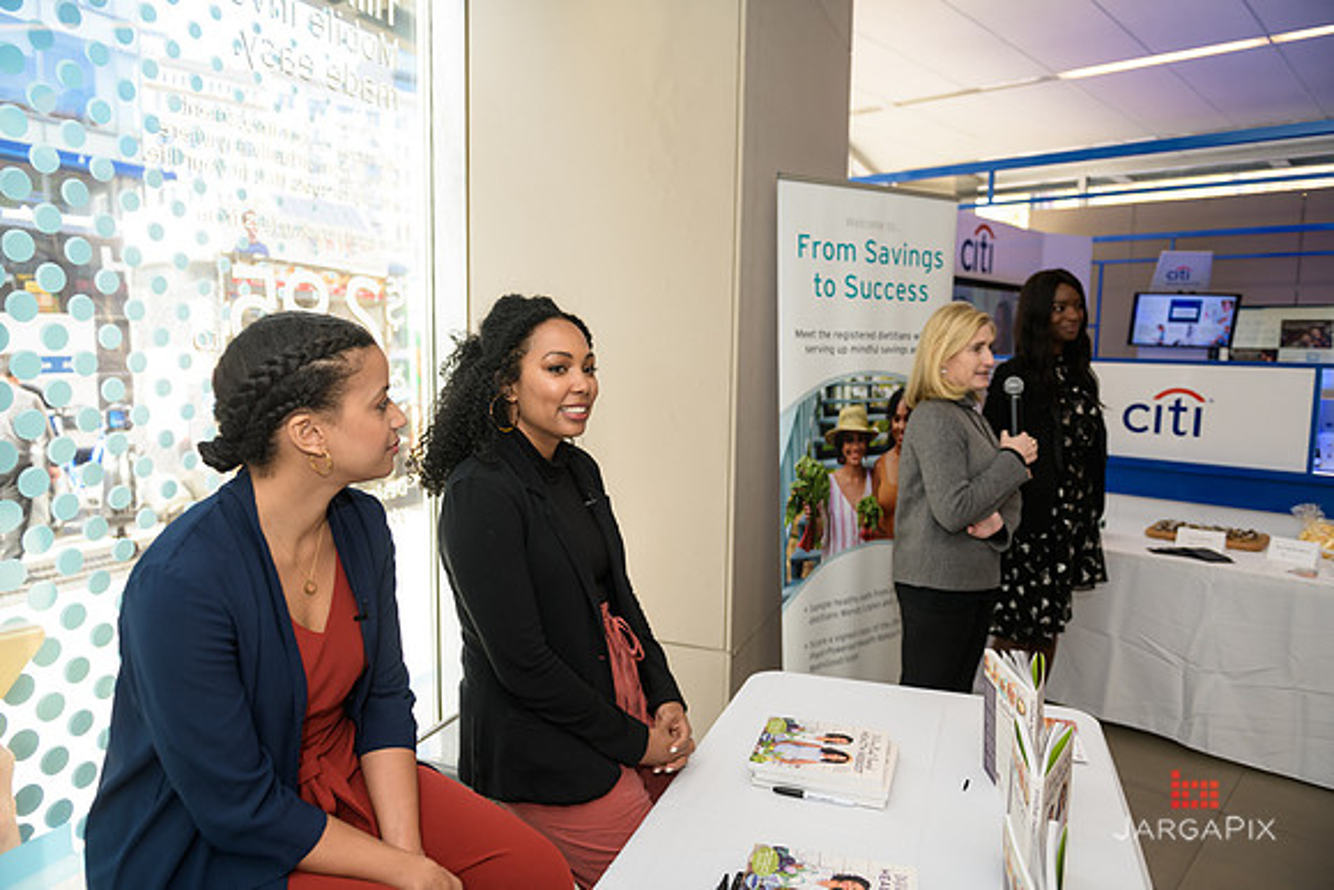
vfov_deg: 53.2
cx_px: 667
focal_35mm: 24
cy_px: 445
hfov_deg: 73.7
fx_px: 889
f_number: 3.2
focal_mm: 24
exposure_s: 1/125
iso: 200
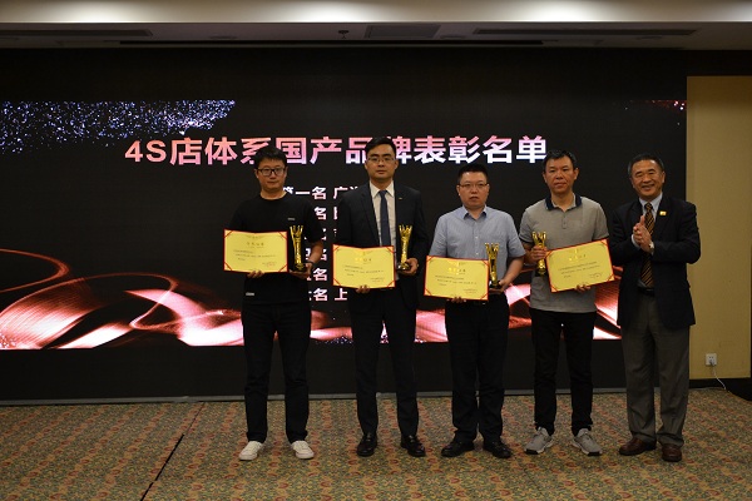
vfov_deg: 34.2
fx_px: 815
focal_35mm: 39
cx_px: 376
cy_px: 250
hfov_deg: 49.6
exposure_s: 1/60
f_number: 4
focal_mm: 26
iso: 800
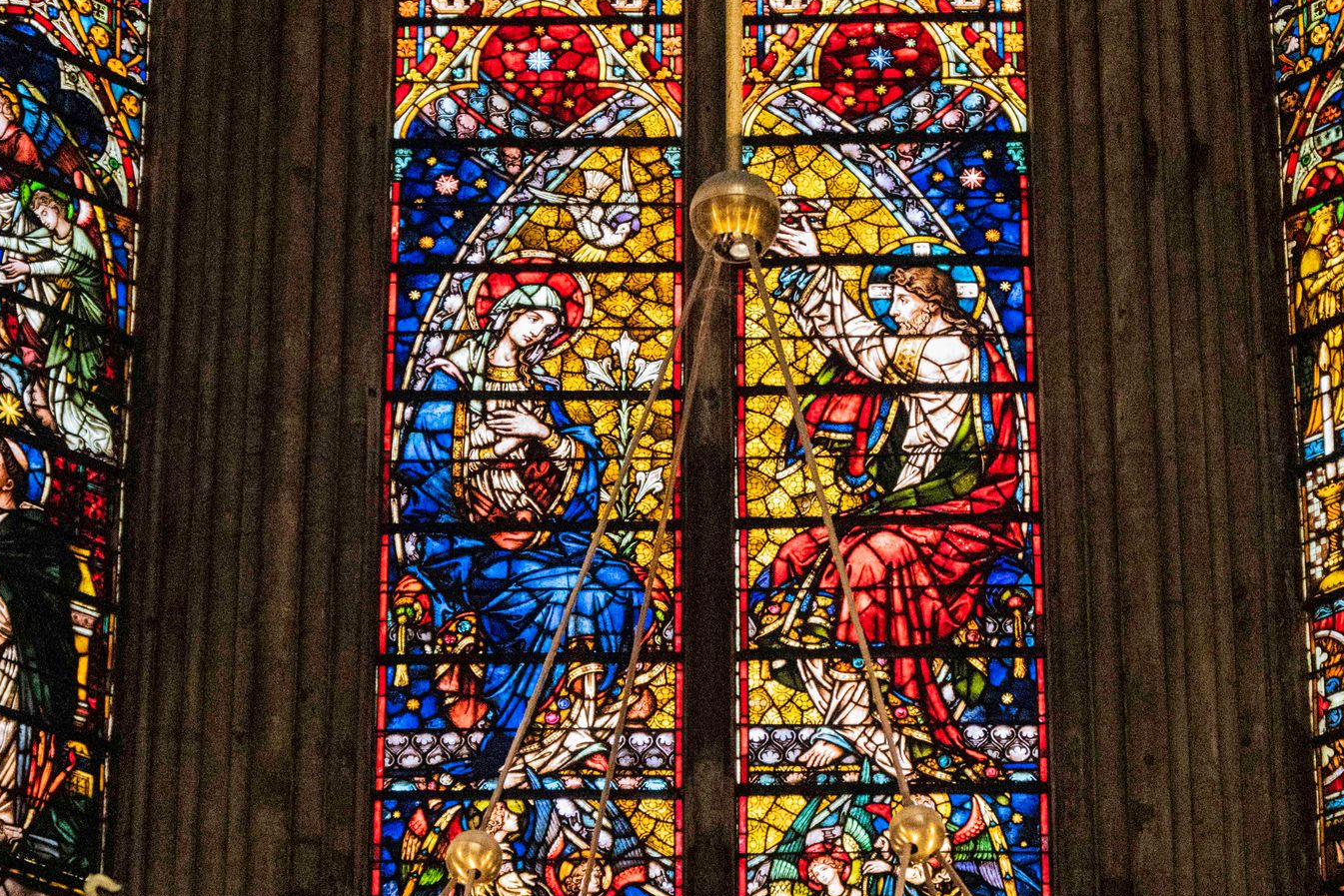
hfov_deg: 15.1
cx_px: 743
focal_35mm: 136
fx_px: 5078
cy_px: 421
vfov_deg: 10.1
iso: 20000
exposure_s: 1/500
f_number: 6.3
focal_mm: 94
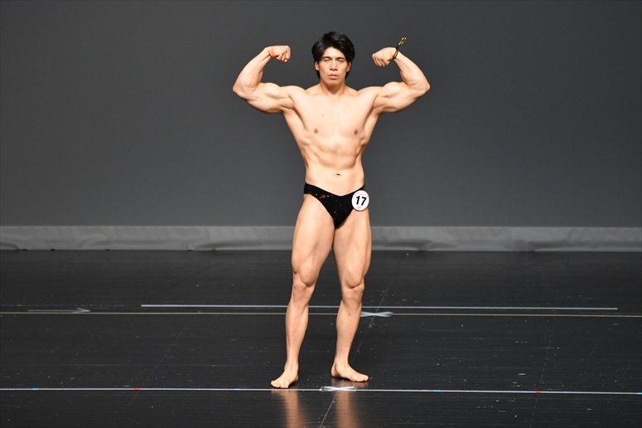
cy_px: 214
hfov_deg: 6.5
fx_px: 5615
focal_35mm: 315
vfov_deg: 4.4
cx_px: 321
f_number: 5.6
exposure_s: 1/400
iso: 2500
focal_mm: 210
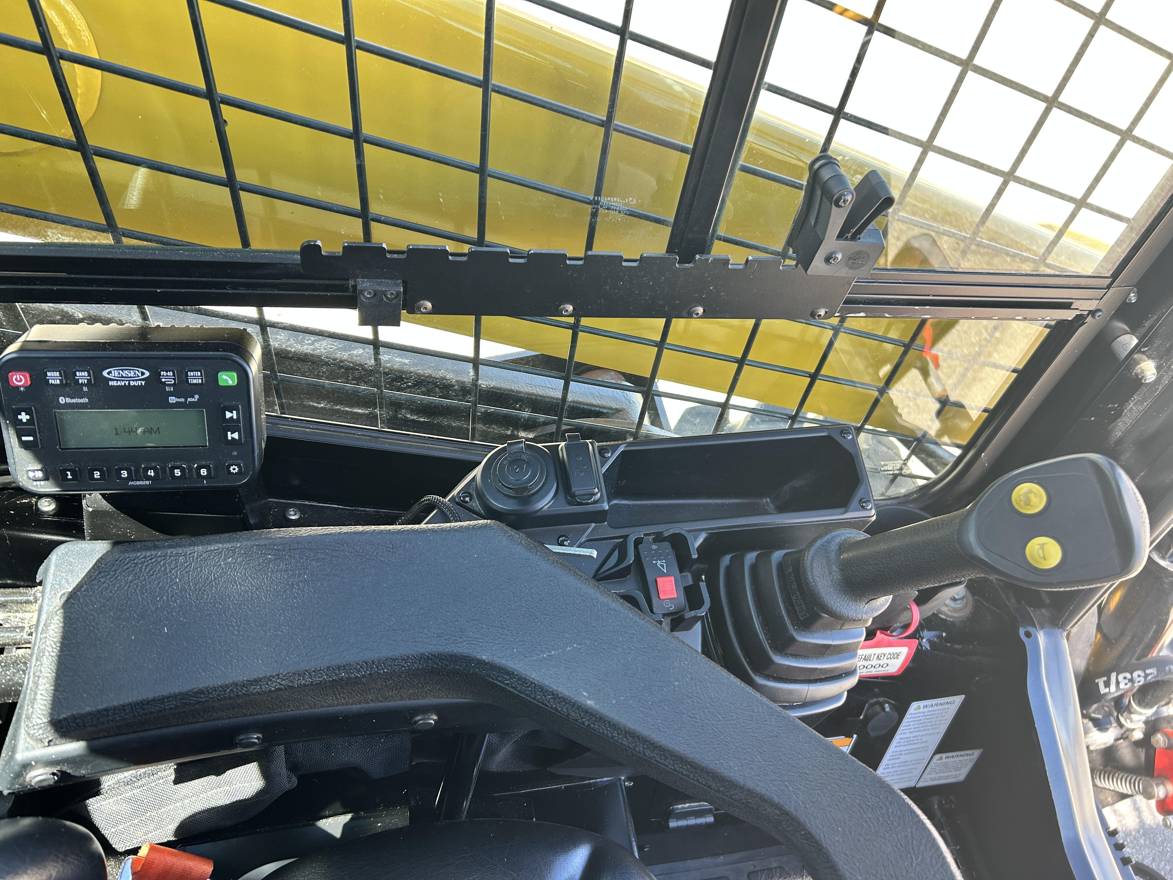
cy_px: 440
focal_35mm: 26
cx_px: 586
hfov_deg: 67.3
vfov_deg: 53.1
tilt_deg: -48.6
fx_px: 881
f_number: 1.5
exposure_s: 1/147
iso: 50
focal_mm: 5.7
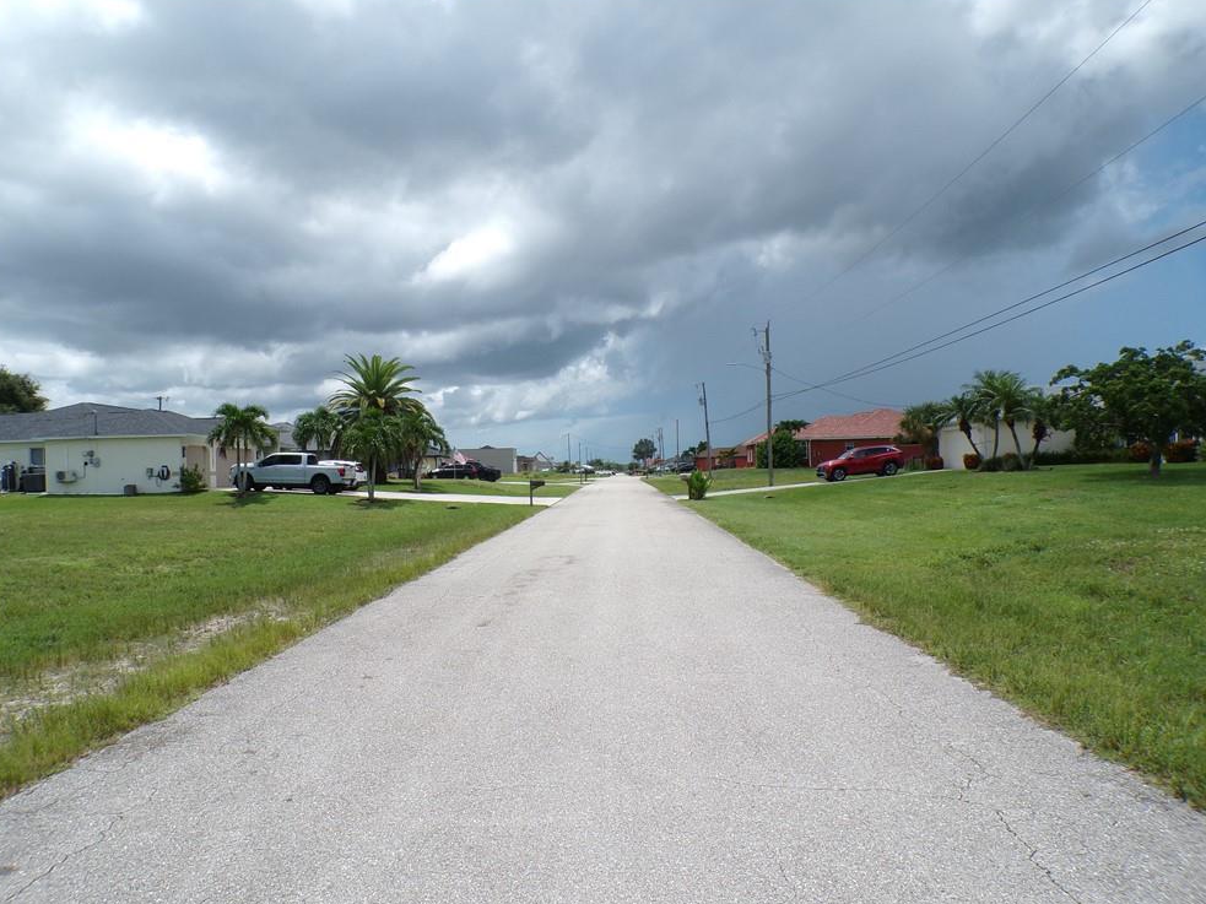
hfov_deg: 69.4
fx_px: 871
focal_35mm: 25
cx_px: 618
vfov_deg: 54.9
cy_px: 459
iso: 100
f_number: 5.8
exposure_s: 1/640
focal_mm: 4.3
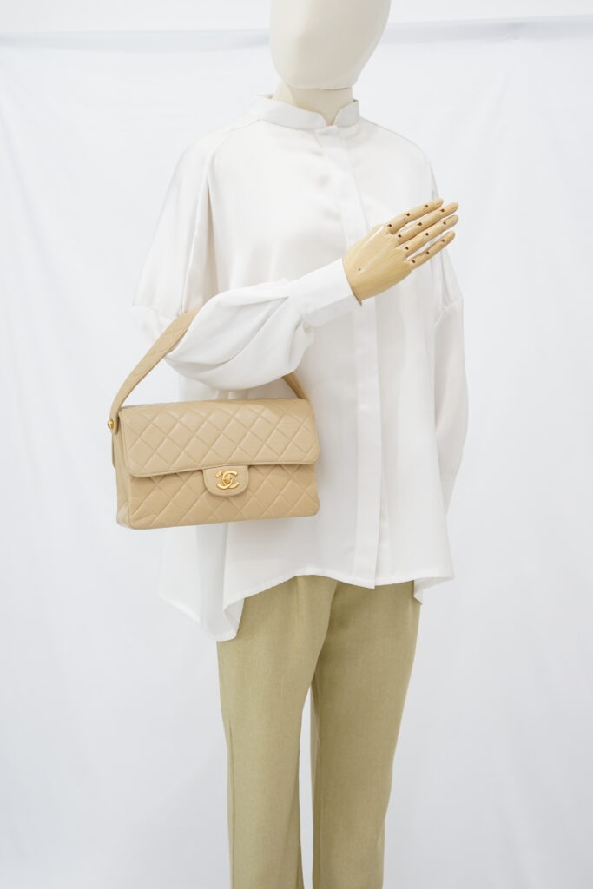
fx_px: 1235
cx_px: 296
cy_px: 444
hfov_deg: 27.0
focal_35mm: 50
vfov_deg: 39.6
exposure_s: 1/8
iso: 640
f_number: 6.3
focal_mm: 50
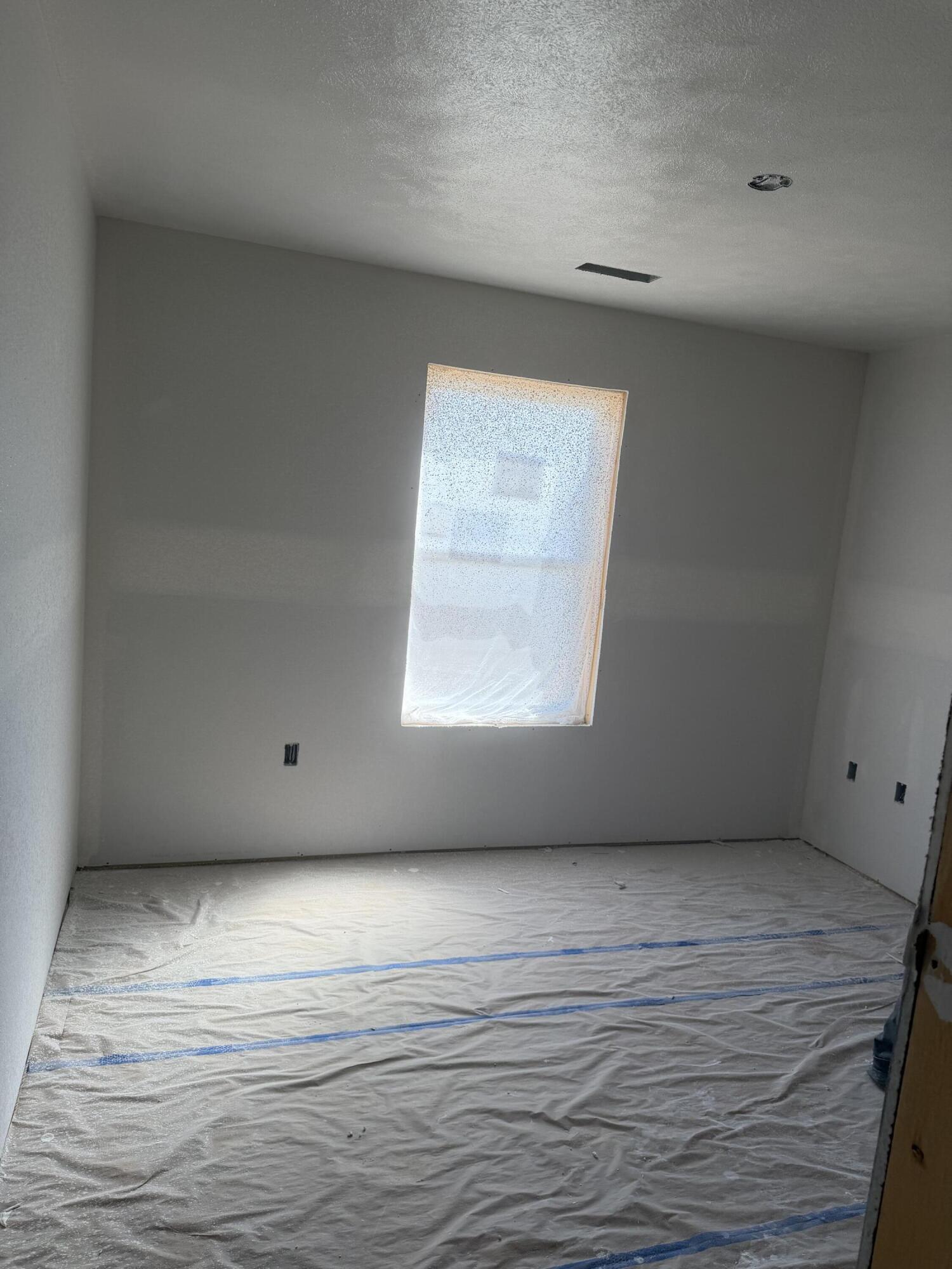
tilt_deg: -7.5
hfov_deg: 56.8
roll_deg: -6.2
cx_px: 476
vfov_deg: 71.6
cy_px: 634
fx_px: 880
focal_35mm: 24
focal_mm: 6.76
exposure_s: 1/393
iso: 80
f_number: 1.78
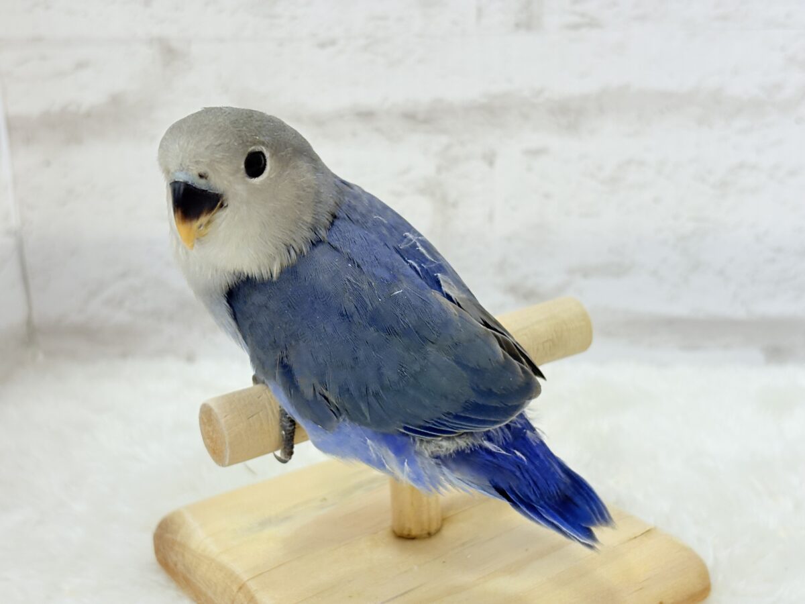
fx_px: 1209
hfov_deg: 36.8
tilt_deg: -19.4
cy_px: 302
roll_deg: +3.4
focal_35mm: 52
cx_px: 402
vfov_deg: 28.0
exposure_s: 1/100
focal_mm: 5.96
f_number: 1.6
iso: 100
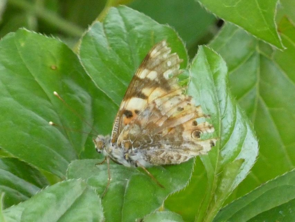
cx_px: 148
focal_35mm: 947
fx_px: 8072
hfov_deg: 2.1
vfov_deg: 1.6
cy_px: 111
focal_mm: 169.6
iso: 1250
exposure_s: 1/125
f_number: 5.6
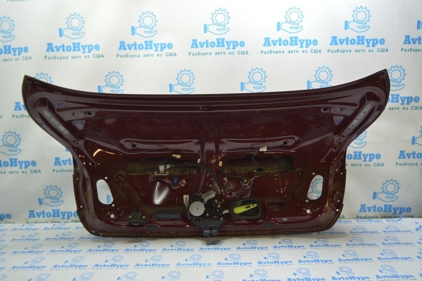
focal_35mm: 27
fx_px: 316
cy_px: 140
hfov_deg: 67.4
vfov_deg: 47.9
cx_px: 211
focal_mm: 18
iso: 400
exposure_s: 1/50
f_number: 3.5
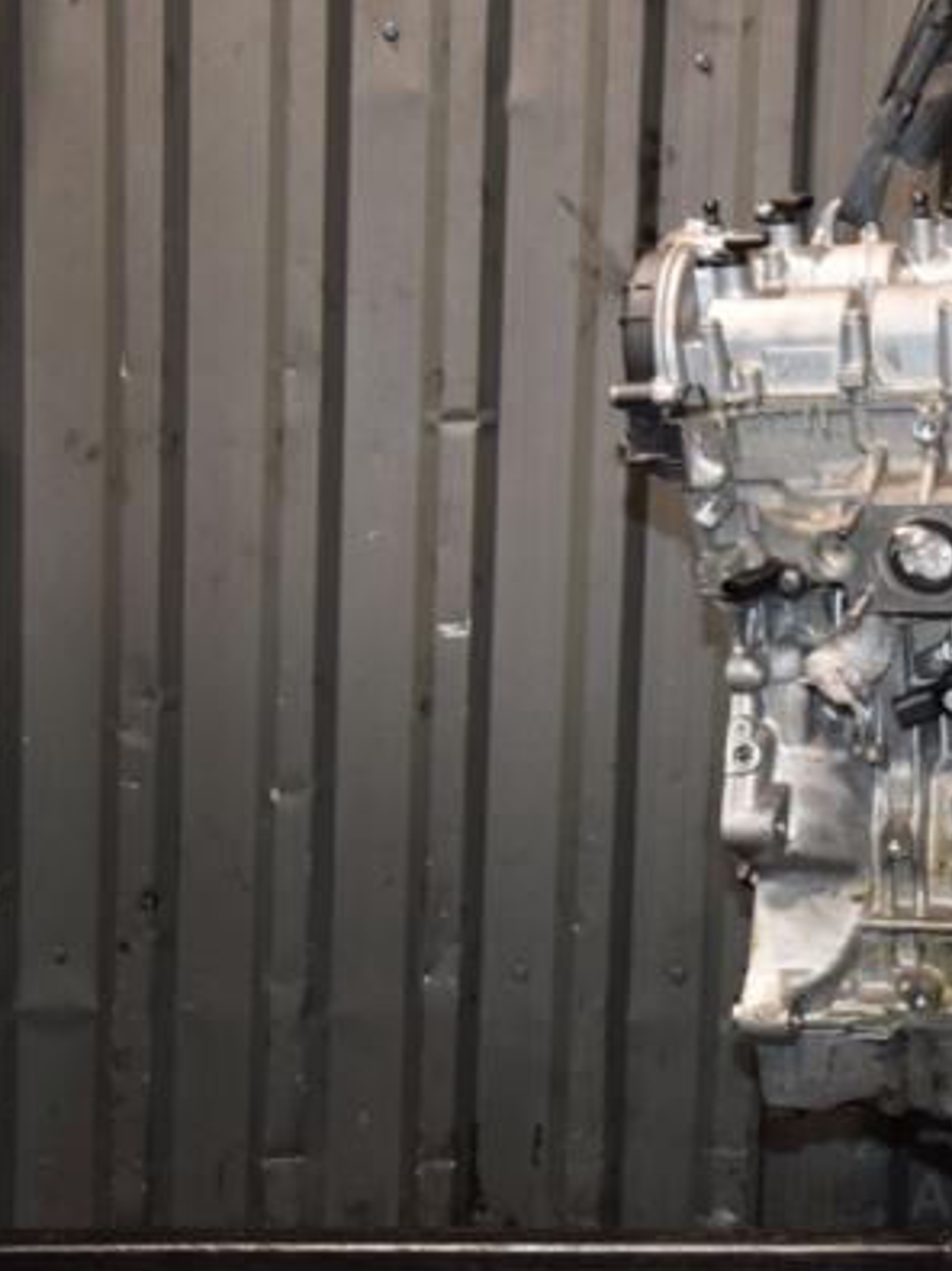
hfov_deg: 25.9
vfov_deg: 35.1
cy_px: 634
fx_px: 2008
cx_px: 849
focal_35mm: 55
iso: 800
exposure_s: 1/60
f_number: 5
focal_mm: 25
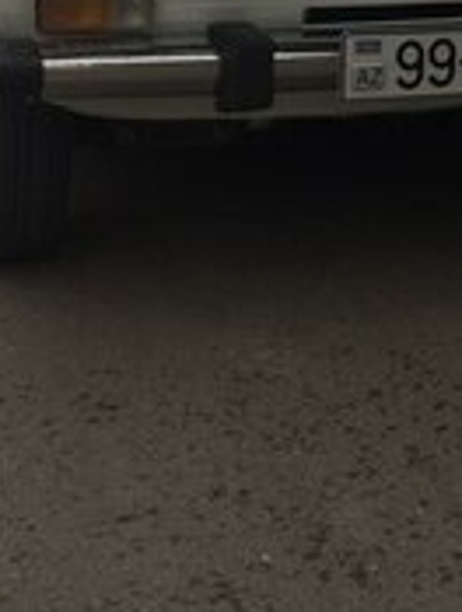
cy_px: -129
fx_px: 1454
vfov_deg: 21.9
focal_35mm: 82
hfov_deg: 18.0
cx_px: 332
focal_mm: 4.15
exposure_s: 1/156
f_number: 2.2
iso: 32
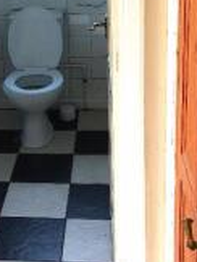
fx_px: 590
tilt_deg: -17.1
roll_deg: +4.4
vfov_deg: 24.5
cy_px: 43
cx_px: 36
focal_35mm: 78
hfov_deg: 18.7
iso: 40
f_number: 2.2
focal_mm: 4.15
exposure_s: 1/50
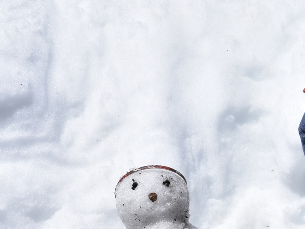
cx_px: 350
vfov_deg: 13.2
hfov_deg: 16.9
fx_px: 989
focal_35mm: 112
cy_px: 152
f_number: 10
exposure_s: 1/500
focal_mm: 29
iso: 100
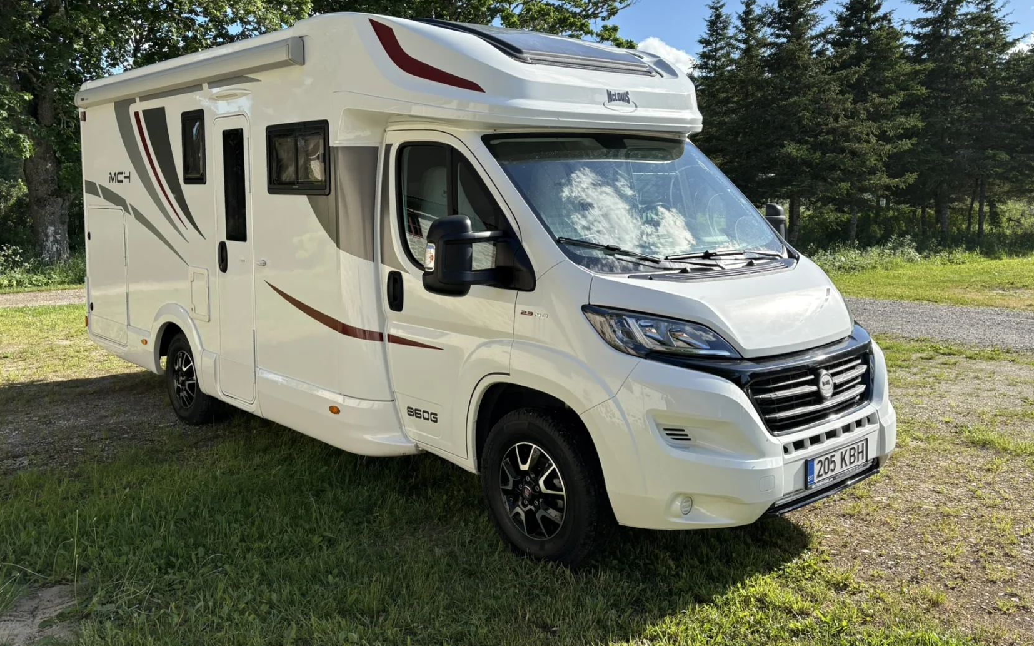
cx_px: 479
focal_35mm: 32
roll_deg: +1.2
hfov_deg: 59.6
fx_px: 902
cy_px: 245
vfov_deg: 39.2
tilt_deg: -2.6
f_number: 1.6
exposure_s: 1/2012
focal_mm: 5.96
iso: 50
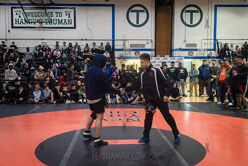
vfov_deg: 35.5
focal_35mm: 37
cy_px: 83
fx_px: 258
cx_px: 119
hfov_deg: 51.3
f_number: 4
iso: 8000
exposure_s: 1/400
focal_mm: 35
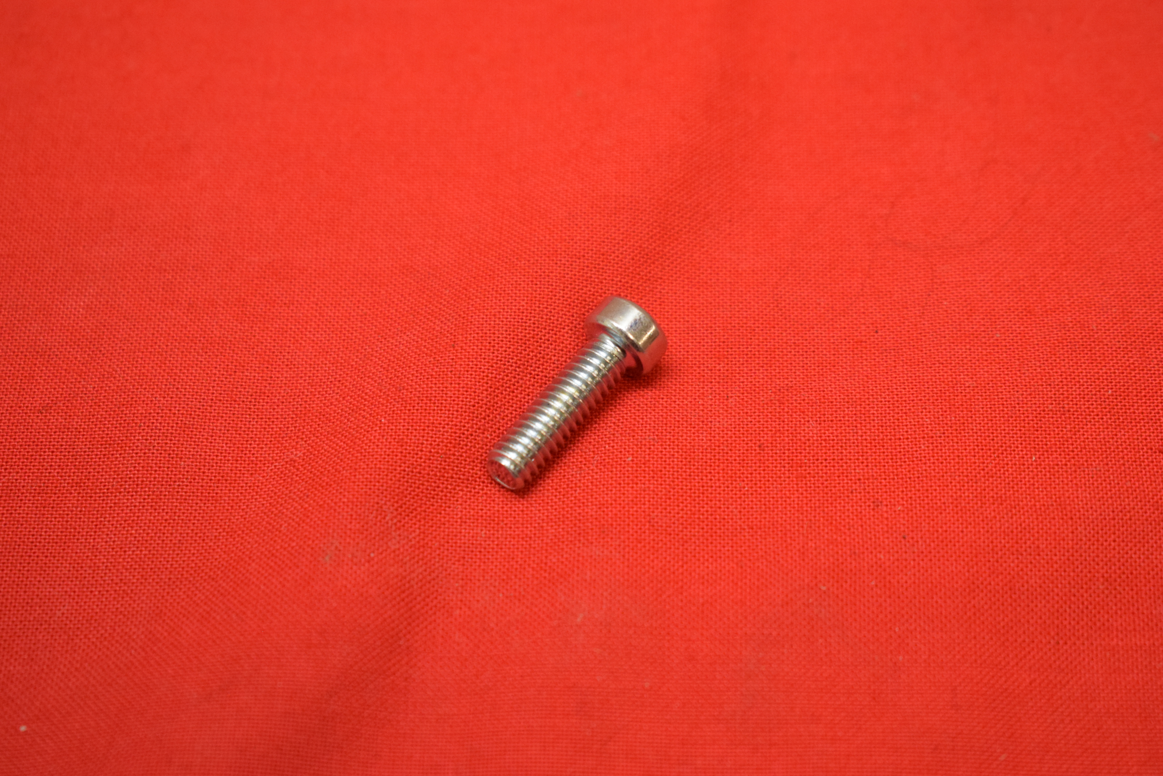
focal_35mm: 82
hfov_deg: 24.6
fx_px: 2666
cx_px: 582
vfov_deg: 16.6
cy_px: 388
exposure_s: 1/125
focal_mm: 55
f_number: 5.6
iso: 2000
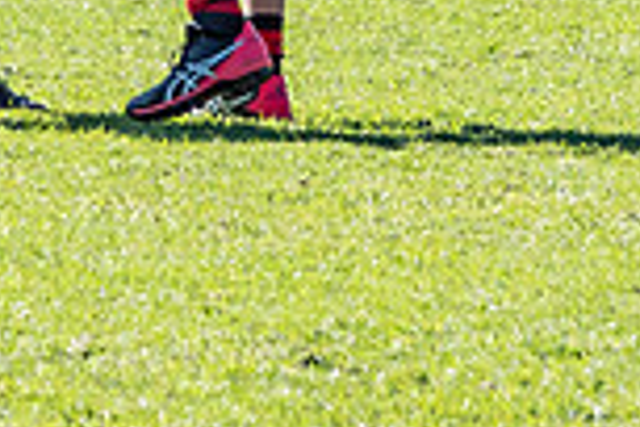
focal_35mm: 776
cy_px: -162
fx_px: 13794
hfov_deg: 2.7
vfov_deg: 1.8
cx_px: -202
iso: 800
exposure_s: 1/2500
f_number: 6.3
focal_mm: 122
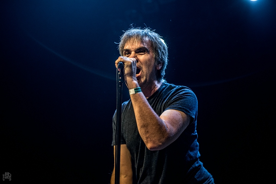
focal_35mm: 70
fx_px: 537
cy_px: 92
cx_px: 138
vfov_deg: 19.5
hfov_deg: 28.8
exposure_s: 1/80
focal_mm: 70
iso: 1250
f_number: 2.8
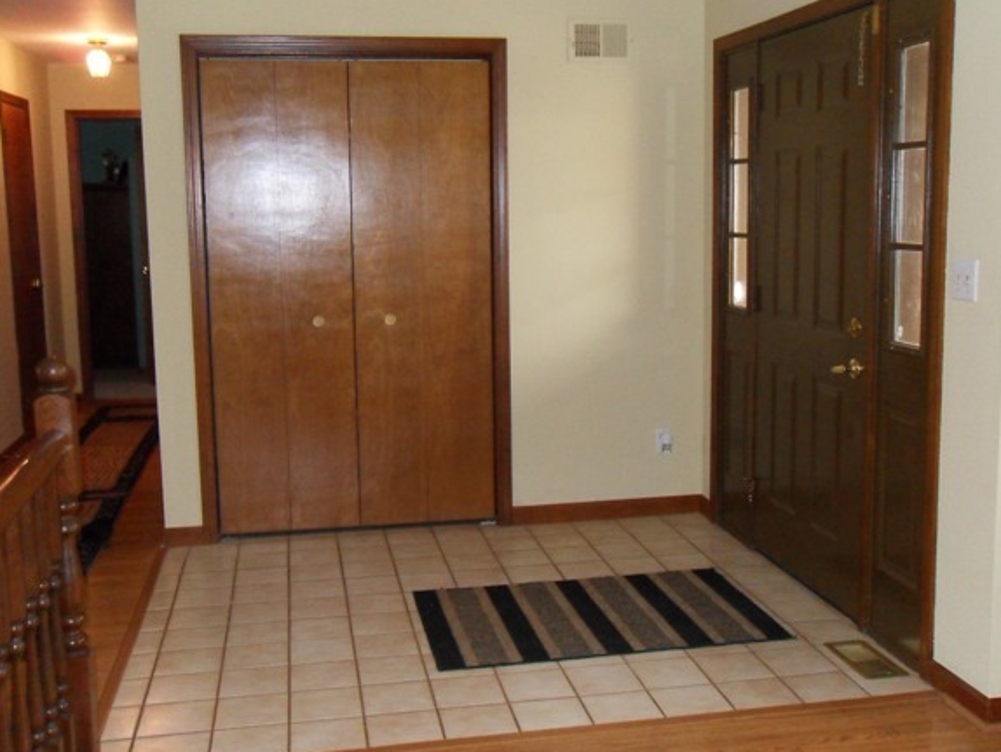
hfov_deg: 47.8
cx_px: 516
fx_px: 1128
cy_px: 352
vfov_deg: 36.8
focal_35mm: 39
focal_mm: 6.3
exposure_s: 1/45
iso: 400
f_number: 3.5
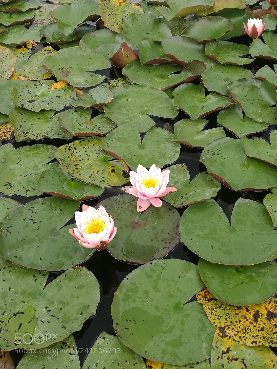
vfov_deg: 42.9
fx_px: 469
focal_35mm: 44
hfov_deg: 32.9
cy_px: 184
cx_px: 138
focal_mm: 4.04
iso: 50
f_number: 2
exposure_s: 1/264
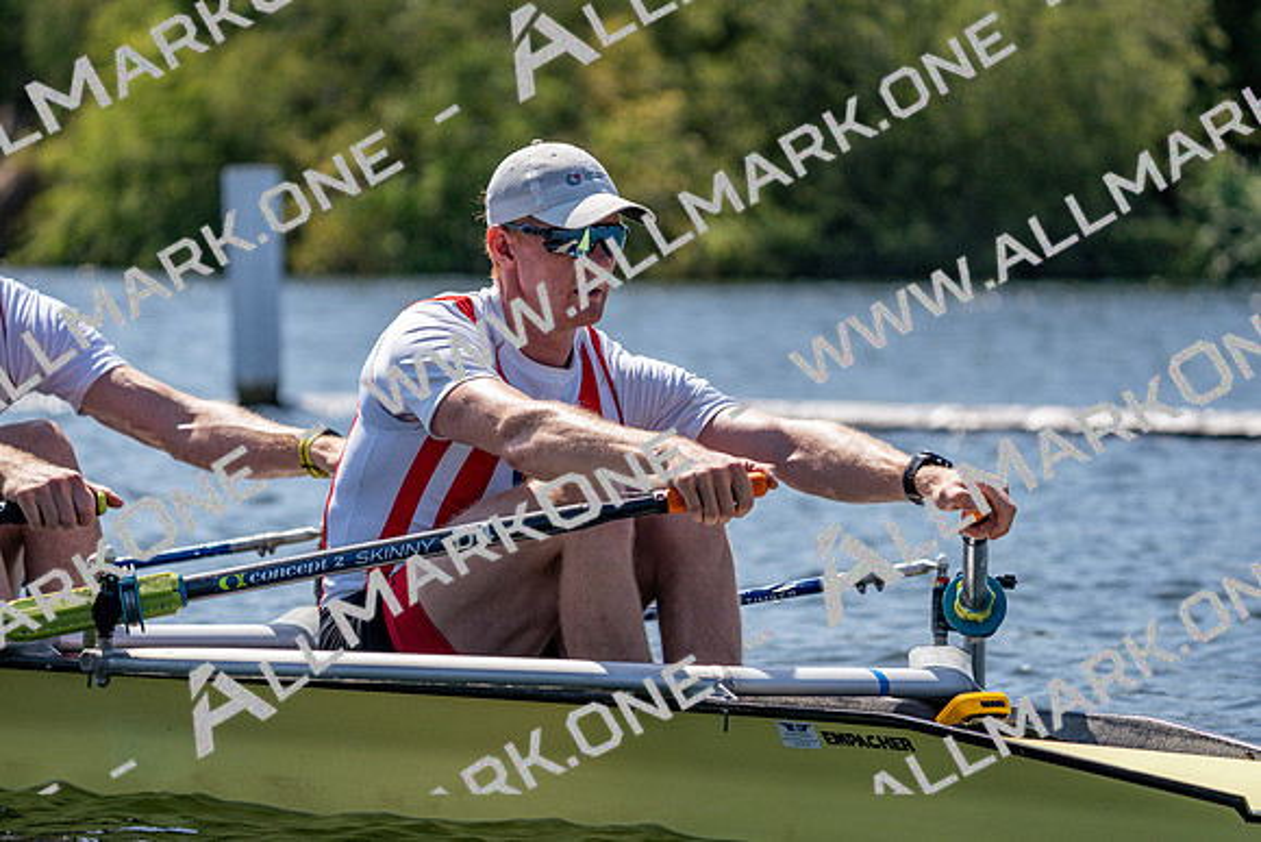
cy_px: 421
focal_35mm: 225
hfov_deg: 9.1
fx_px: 7883
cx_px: 630
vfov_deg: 6.1
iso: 250
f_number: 5.6
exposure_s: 1/2000
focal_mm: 225
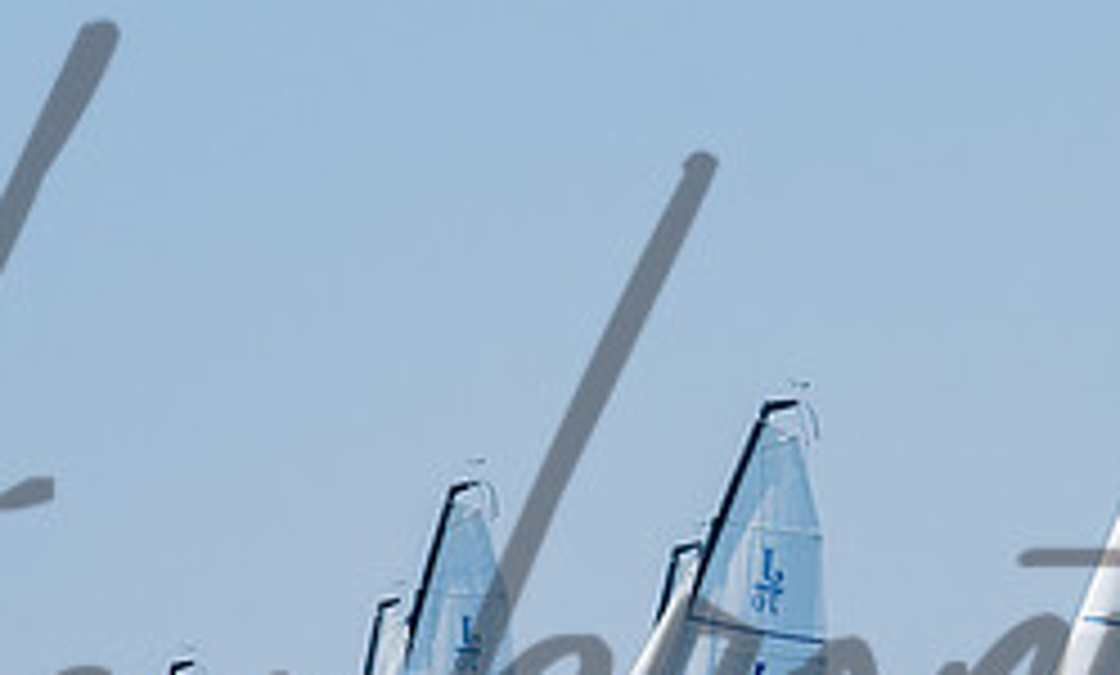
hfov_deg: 4.9
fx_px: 13115
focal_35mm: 434
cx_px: 833
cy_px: 486
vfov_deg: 2.9
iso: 400
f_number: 8
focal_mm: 105
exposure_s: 1/1250
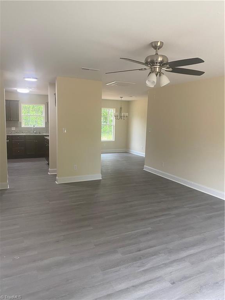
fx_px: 225
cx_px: 112
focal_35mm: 26
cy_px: 150
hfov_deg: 53.1
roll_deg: -2.3
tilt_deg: -5.5
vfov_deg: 67.3
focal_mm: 4.25
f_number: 1.8
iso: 80
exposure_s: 1/60
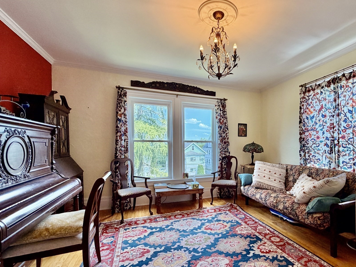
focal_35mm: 18
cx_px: 223
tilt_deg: +0.5
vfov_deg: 71.2
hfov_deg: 86.0
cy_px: 153
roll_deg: +0.8
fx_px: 185
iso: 160
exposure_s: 1/120
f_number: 2.2
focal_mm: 2.22
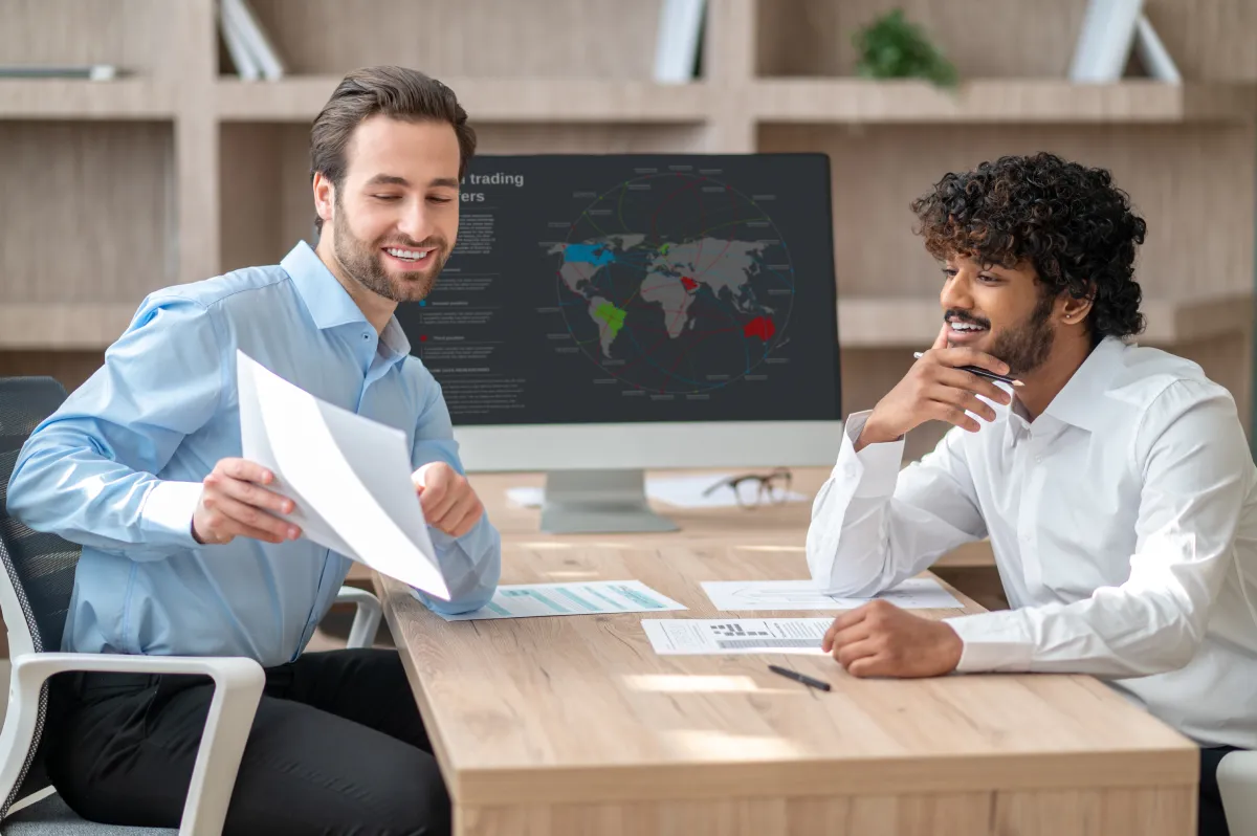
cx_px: 628
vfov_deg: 16.0
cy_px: 418
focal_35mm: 85
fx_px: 2965
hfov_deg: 23.9
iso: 160
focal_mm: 85
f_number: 2
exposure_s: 1/500
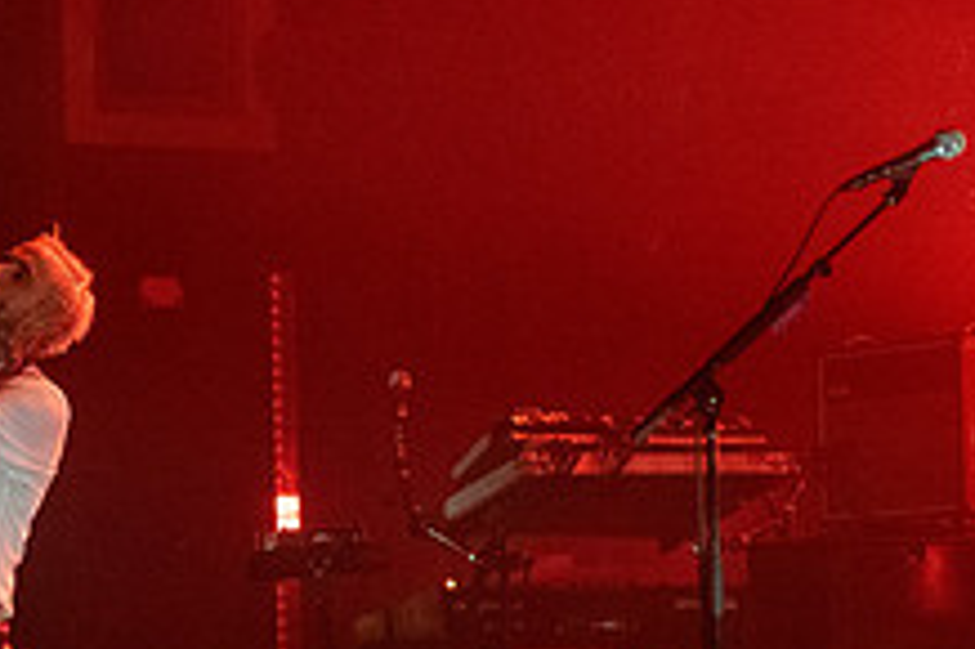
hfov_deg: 9.7
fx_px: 5764
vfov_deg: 6.4
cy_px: 329
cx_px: 550
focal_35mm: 213
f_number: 3.2
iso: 2500
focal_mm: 80
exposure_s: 1/800
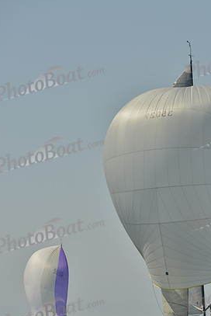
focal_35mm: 235
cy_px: 183
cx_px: 145
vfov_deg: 8.8
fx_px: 2062
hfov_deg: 5.9
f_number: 8
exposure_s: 1/1000
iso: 280
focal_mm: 165
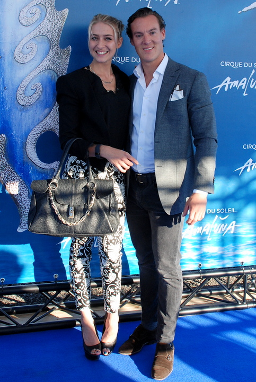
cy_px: 191
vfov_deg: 53.0
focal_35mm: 36
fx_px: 382
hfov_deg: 37.0
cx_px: 128
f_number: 6.3
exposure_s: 1/160
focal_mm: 24
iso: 320
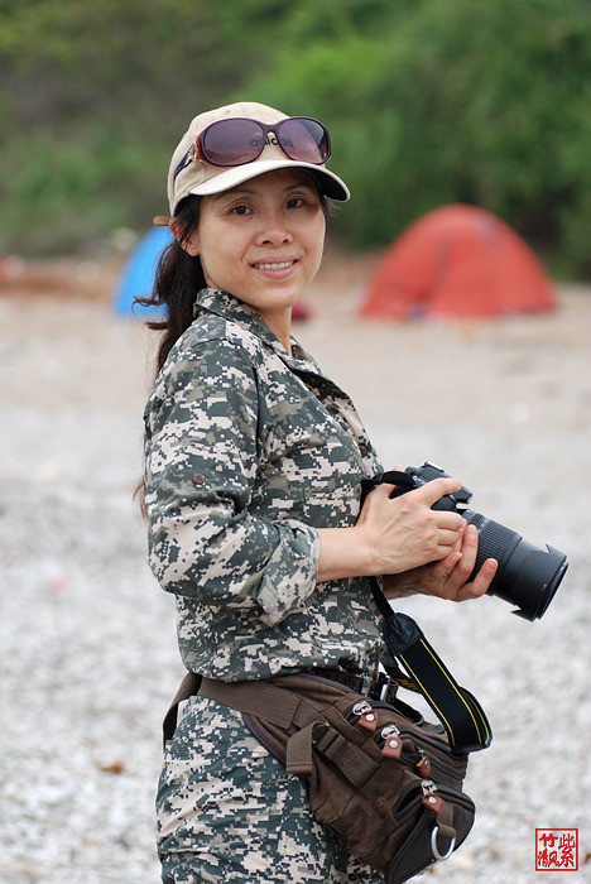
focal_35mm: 120
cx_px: 296
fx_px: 2949
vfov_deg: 17.0
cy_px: 442
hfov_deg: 11.4
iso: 200
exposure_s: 1/200
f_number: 3.5
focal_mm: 80
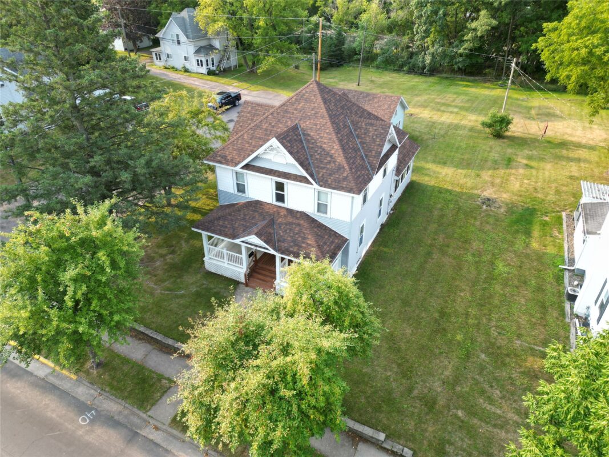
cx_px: 304
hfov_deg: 71.6
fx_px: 422
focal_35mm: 24
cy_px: 228
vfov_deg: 56.8
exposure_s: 1/400
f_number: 1.7
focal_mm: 6.72
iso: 100
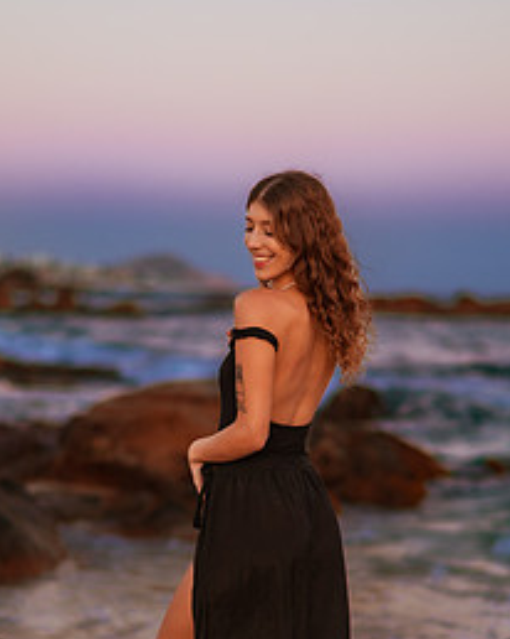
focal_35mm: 95
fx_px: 1795
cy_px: 473
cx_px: 228
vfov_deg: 20.0
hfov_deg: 16.2
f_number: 1.4
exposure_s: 1/320
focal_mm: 58
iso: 200
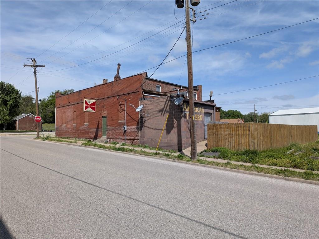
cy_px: 120
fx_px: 221
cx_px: 160
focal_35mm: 24
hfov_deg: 71.6
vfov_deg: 56.8
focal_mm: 4.53
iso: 30
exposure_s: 1/1976
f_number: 1.7
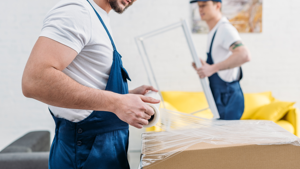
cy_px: 92
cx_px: 149
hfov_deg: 39.2
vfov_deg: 22.6
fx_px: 422
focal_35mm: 53
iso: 100
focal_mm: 50
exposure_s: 1/200
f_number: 3.5
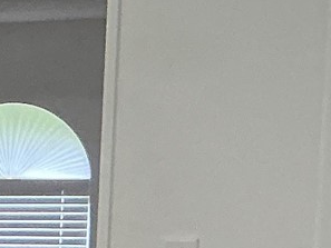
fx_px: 1913
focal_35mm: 200
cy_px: 434
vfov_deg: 7.2
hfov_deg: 8.4
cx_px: -650
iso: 100
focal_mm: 3
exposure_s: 1/60
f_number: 1.8
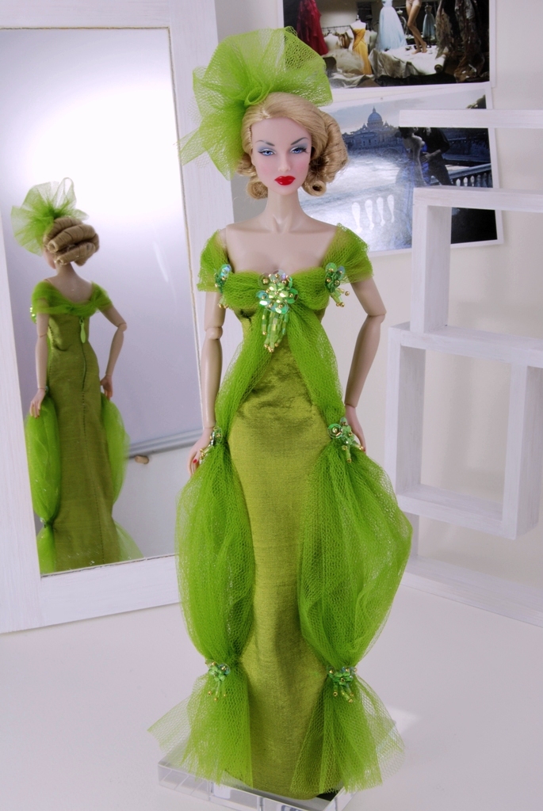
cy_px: 406
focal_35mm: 51
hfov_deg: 26.5
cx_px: 272
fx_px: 1151
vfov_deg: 38.8
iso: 200
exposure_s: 1/3
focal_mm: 34
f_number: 22
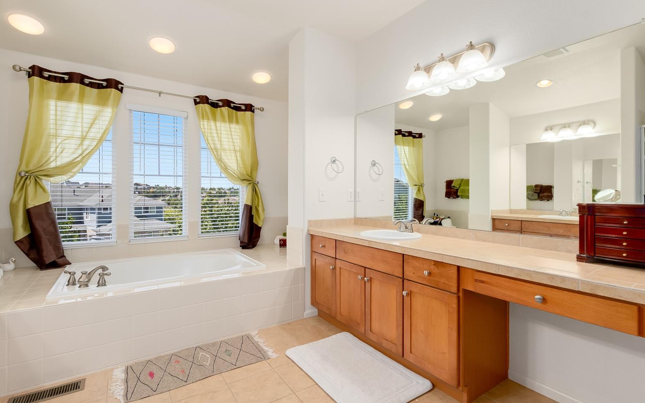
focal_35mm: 16
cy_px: 200
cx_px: 320
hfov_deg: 97.8
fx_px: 281
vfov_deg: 71.3
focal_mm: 10
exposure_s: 1/160
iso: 250
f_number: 7.1
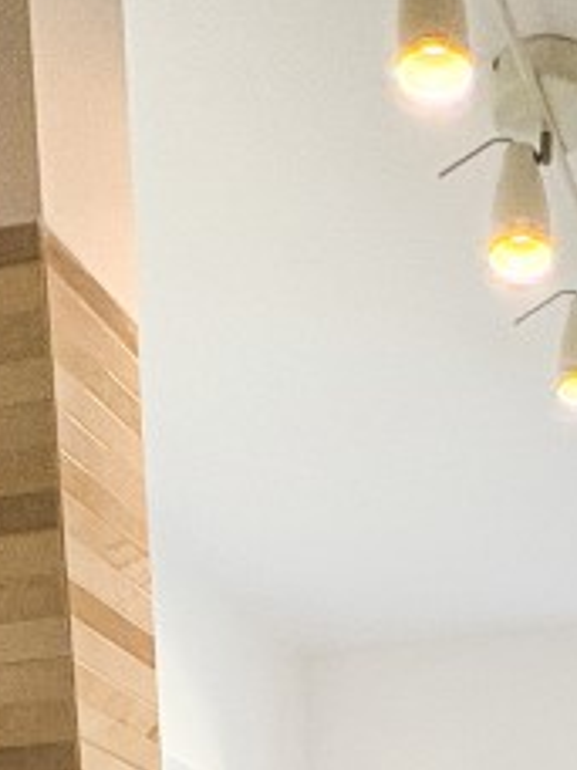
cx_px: 543
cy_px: 1533
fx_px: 1400
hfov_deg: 22.6
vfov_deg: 19.0
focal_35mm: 63
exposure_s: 1/100
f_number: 2.2
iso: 200
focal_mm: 2.22
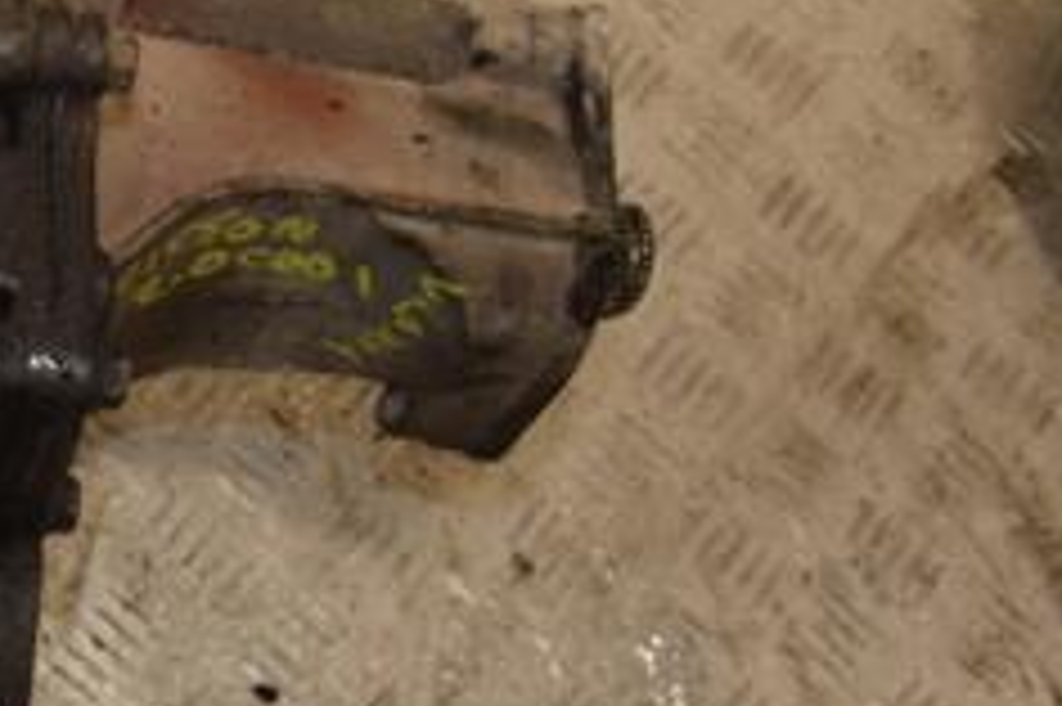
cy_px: 589
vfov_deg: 16.1
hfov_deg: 22.0
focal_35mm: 84
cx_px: -274
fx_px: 2476
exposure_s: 1/200
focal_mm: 22
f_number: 5
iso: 800
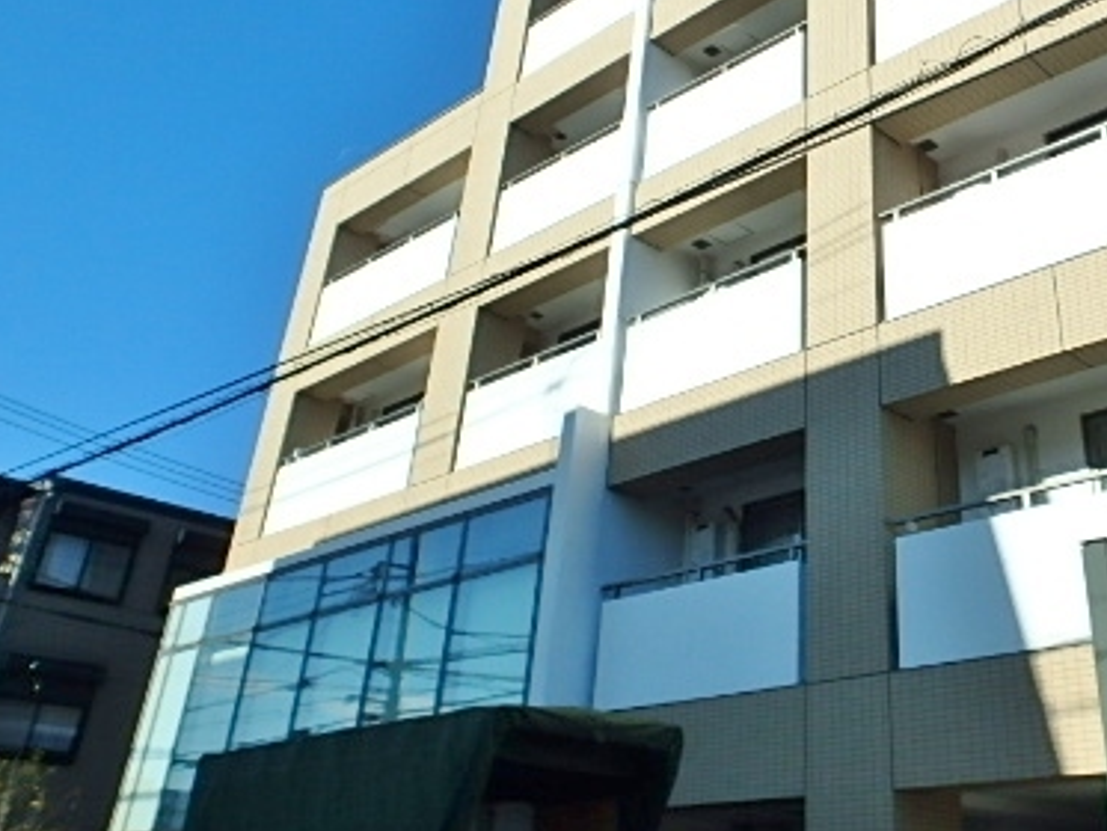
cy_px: 178
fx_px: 1152
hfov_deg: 50.0
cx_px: 781
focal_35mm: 36
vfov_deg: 38.3
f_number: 3.5
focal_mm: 3.7
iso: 125
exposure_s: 1/1600
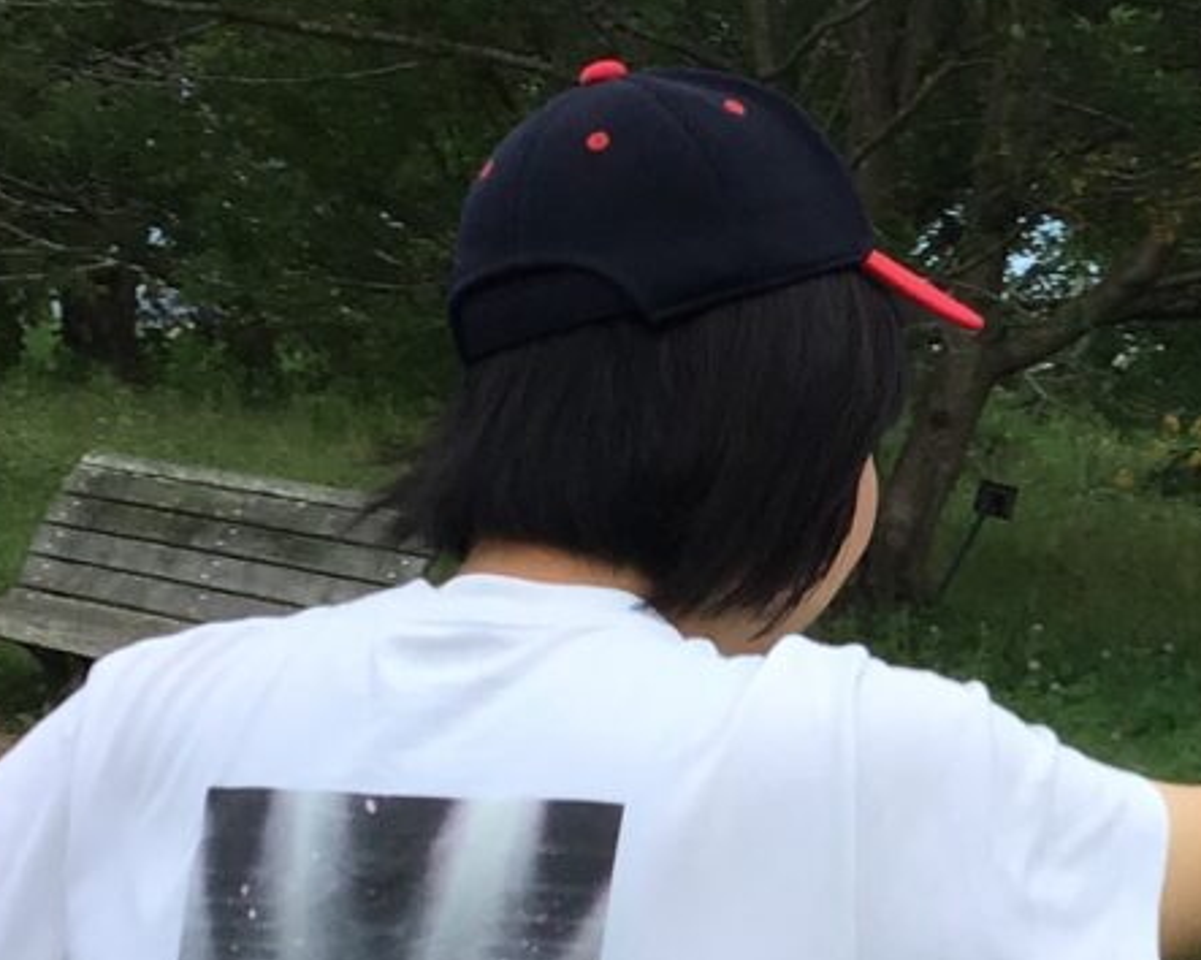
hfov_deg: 15.4
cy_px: 773
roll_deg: +0.3
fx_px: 4370
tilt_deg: -8.7
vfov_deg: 12.5
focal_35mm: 123
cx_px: 1185
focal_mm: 3.3
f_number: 2.4
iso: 25
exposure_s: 1/679
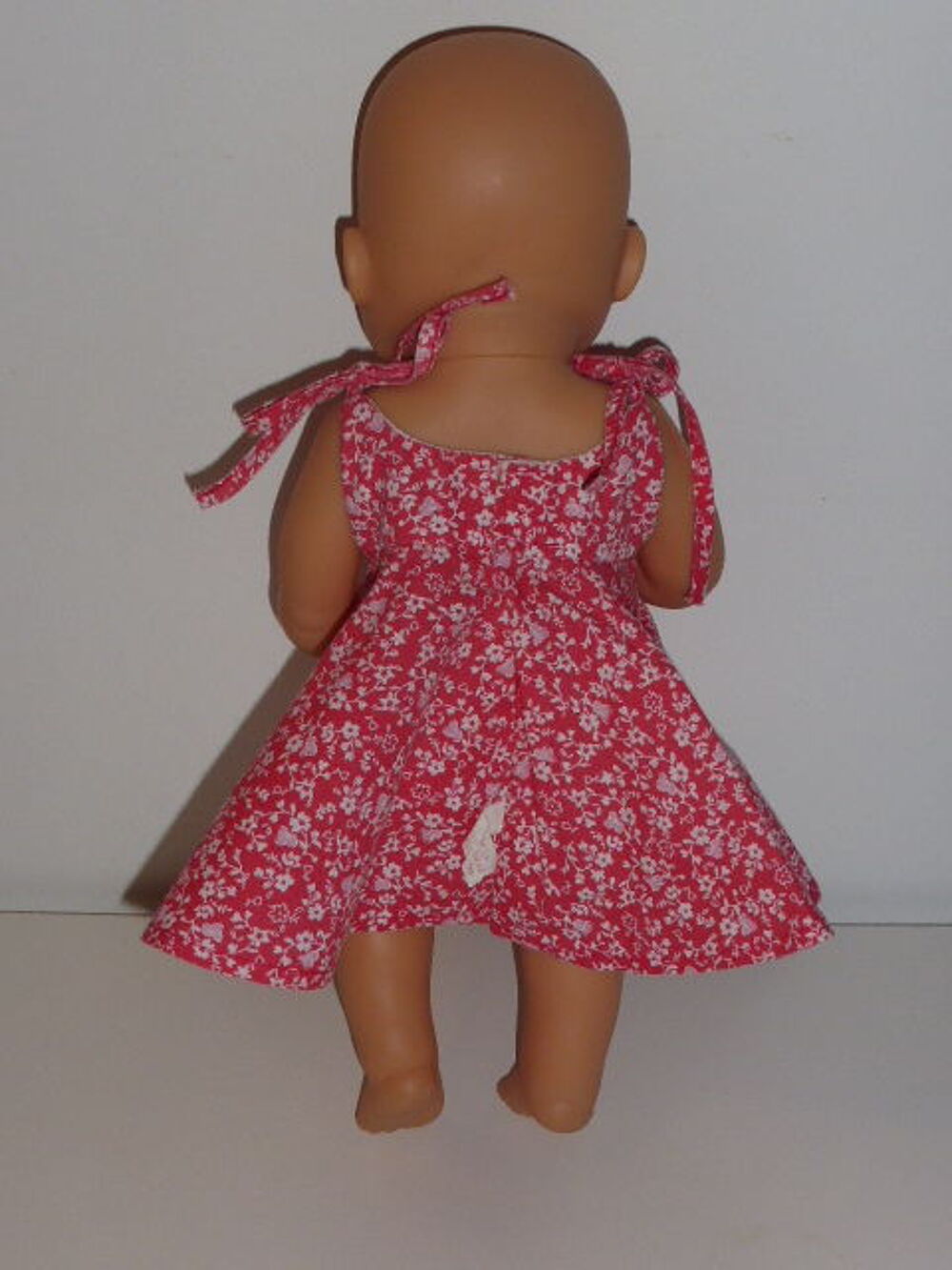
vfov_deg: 33.8
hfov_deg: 25.7
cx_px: 476
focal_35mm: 57
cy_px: 635
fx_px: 2090
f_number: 4.6
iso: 200
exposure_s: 1/125
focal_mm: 9.7
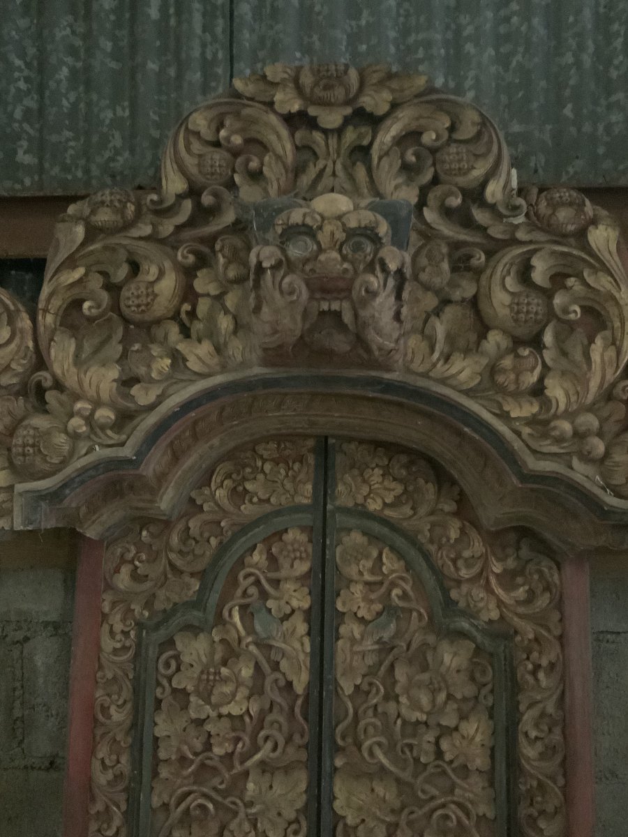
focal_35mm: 29
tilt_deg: -2.0
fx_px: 701
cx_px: 314
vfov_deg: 61.7
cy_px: 418
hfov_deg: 48.2
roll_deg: +0.1
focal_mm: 3
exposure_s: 1/17
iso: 800
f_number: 1.8
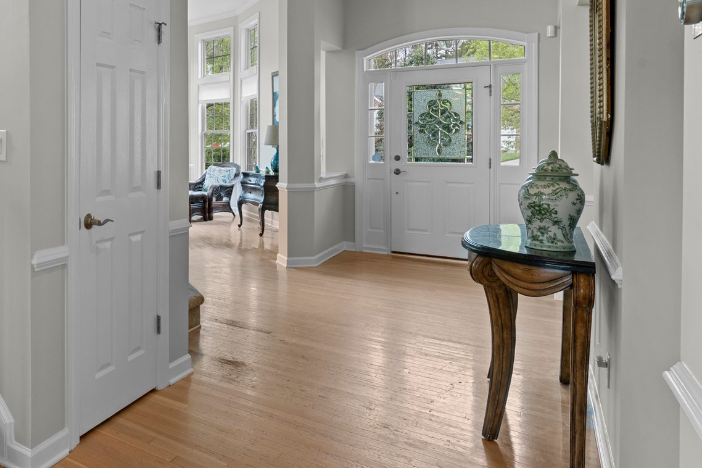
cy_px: 149
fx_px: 526
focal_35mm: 27
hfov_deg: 60.4
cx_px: 114
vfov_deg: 47.0
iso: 400
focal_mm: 15
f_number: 7.1
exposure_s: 1/13
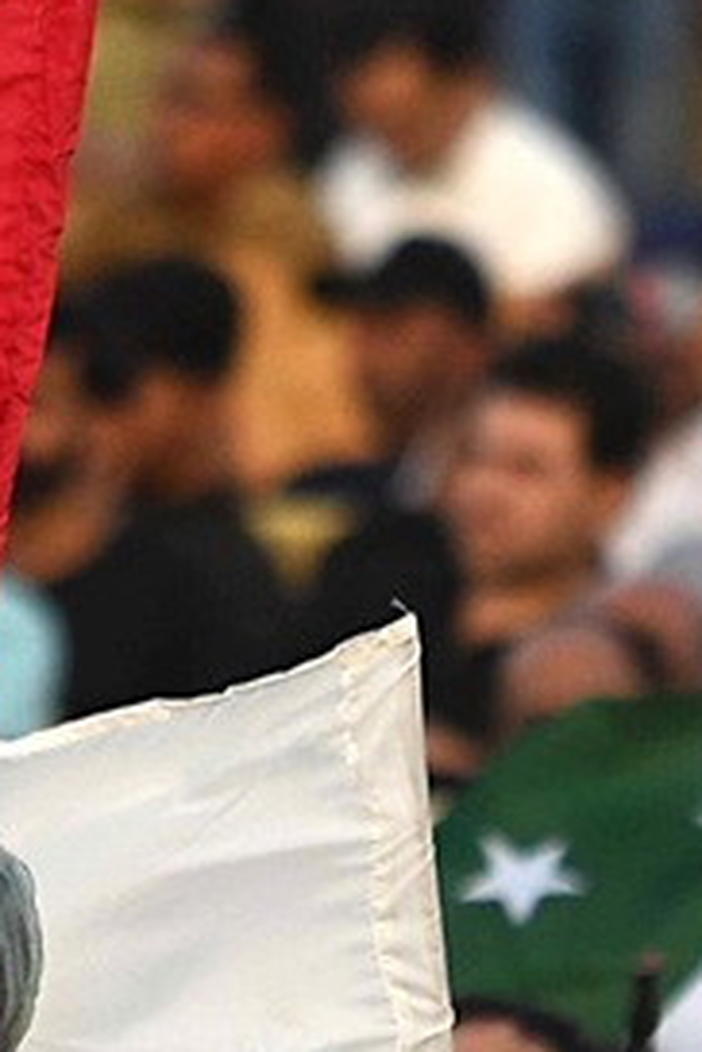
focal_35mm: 1583
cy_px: 940
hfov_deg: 0.9
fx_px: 46299
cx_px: 297
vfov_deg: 1.3
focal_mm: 360
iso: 800
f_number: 5.3
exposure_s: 1/800
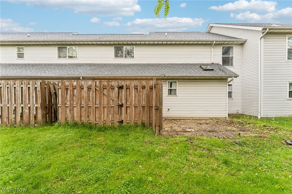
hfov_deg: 104.3
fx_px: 113
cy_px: 97
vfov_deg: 81.2
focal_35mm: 14
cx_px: 146
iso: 200
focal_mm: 14
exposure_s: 1/50
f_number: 8
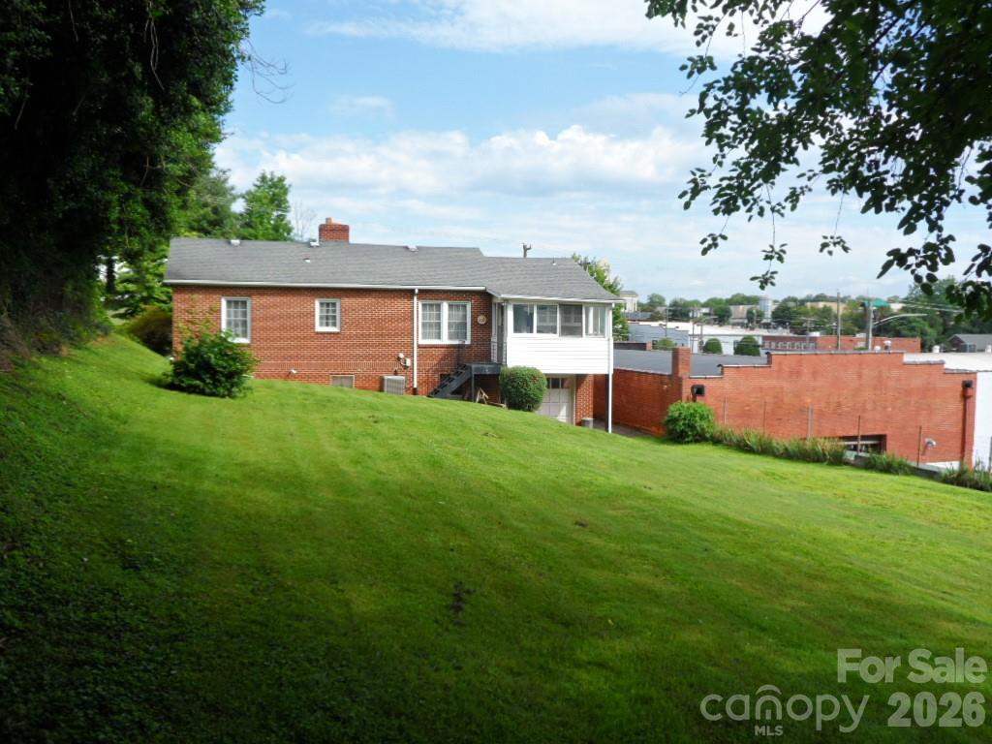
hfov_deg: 52.6
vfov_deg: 40.7
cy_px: 372
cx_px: 496
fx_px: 1003
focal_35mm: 35
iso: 80
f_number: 3.5
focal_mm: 6.5
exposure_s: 1/750
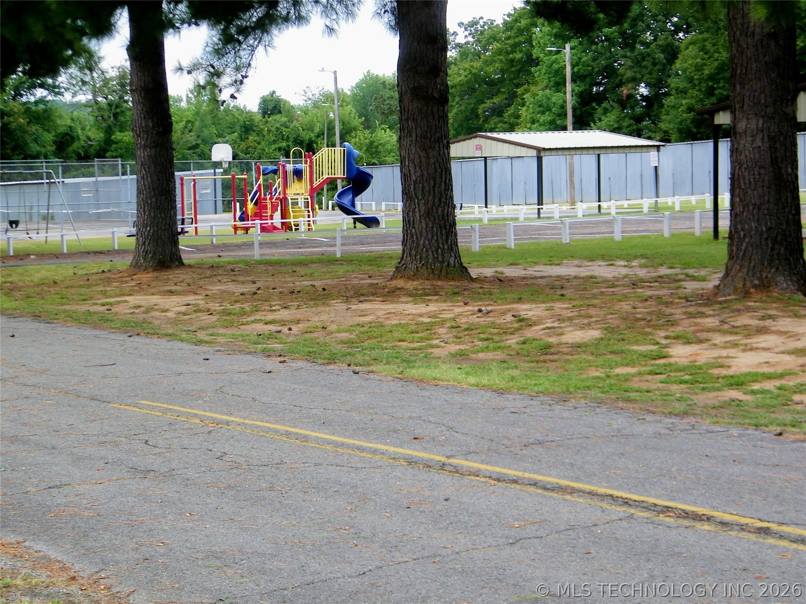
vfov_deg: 18.4
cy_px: 302
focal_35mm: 80
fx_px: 1863
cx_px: 403
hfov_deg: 24.4
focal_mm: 14.3
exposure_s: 1/160
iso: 80
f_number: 4.4
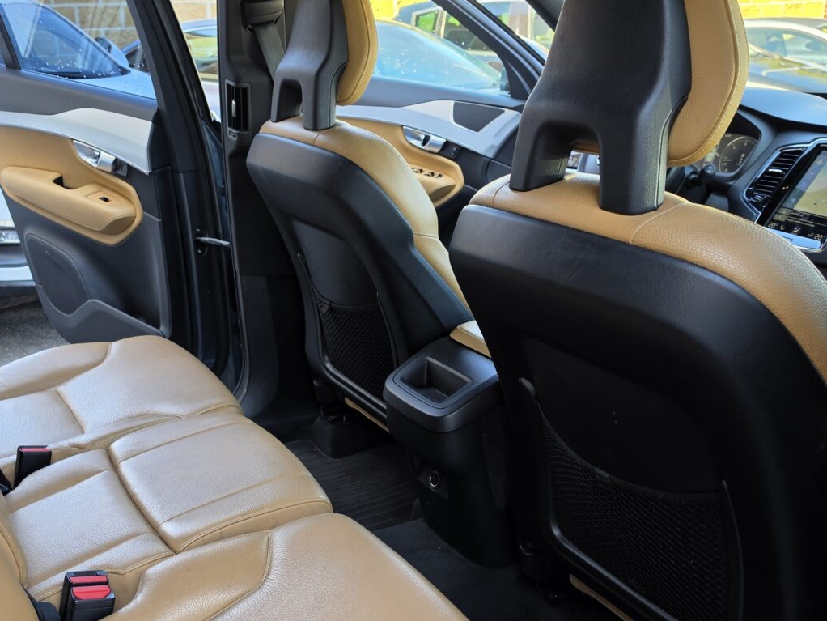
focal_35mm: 36
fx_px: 860
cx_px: 306
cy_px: 351
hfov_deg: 50.8
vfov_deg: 39.6
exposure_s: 1/180
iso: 25
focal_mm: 6.5
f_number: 1.4
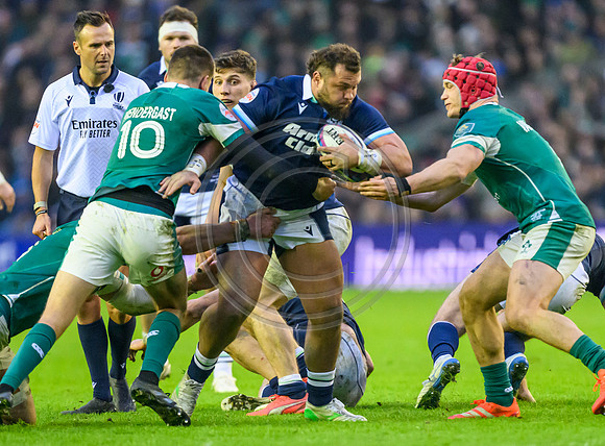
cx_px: 265
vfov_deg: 2.0
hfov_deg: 2.7
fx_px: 12751
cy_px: 353
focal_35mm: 734
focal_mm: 400
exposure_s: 1/2000
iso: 6400
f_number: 2.8
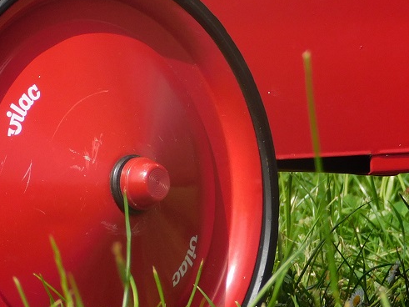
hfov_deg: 2.9
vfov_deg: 2.2
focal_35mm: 690
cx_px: -27
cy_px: 70
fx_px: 8151
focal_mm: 52.2
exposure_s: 1/400
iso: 125
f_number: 5.7
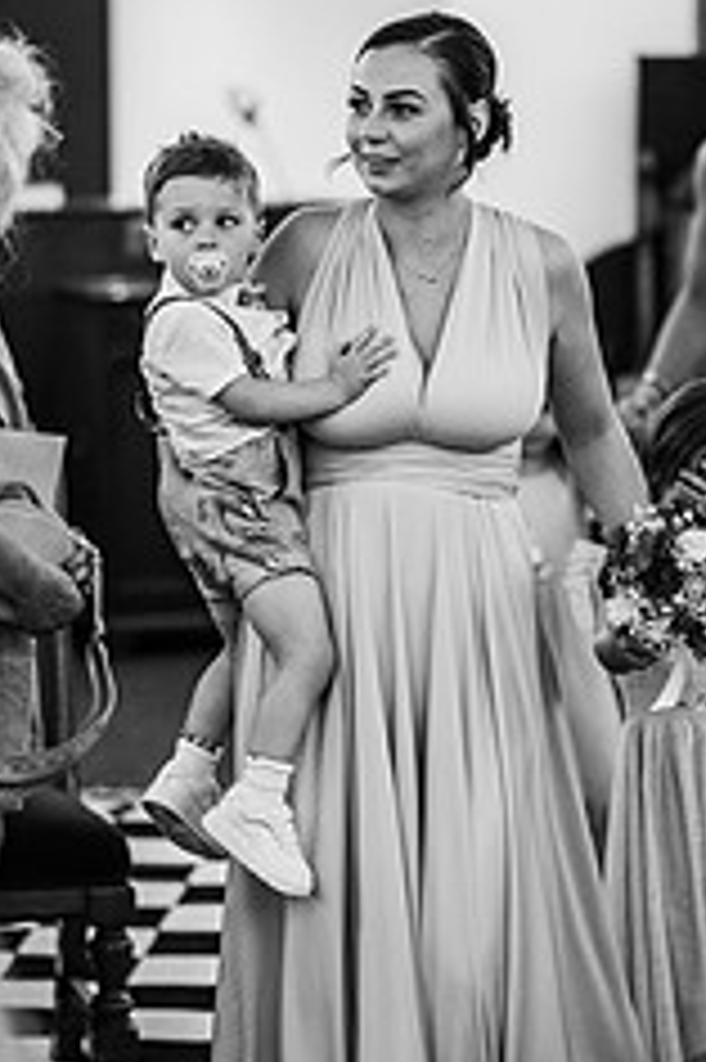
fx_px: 4772
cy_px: 418
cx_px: 456
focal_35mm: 162
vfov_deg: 12.7
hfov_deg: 8.5
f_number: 1.8
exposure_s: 1/200
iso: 800
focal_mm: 85
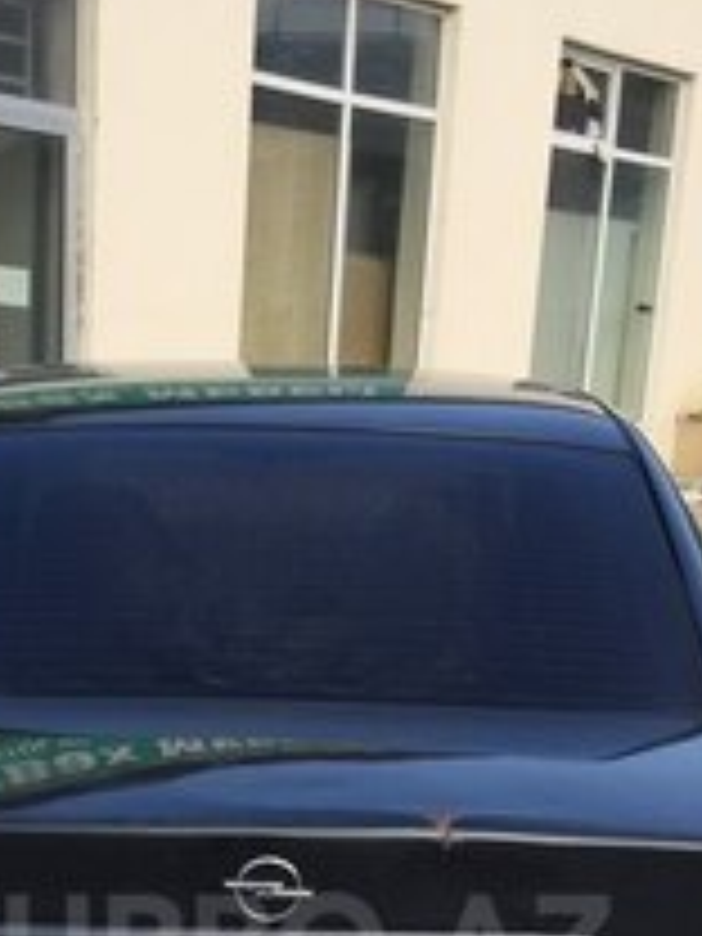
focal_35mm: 69
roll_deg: -2.4
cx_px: 266
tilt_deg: -15.7
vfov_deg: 26.6
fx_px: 1866
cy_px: 945
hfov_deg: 21.3
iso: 32
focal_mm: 4.15
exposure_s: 1/807
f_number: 2.2
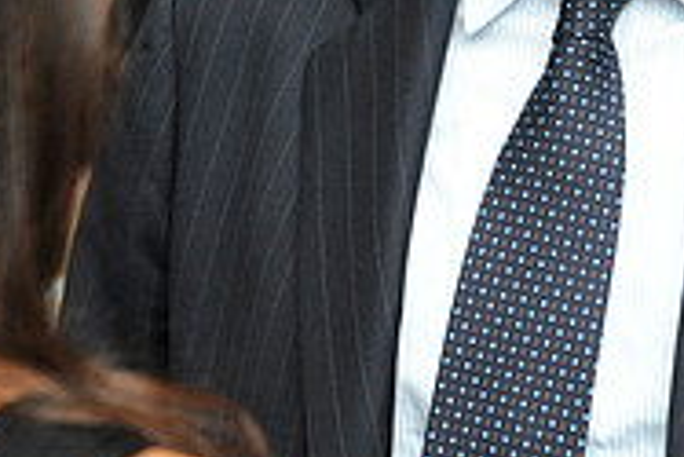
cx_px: 483
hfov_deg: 11.0
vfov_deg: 7.3
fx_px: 3537
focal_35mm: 186
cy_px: -69
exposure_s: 1/125
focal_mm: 60
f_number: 3.5
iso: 6400
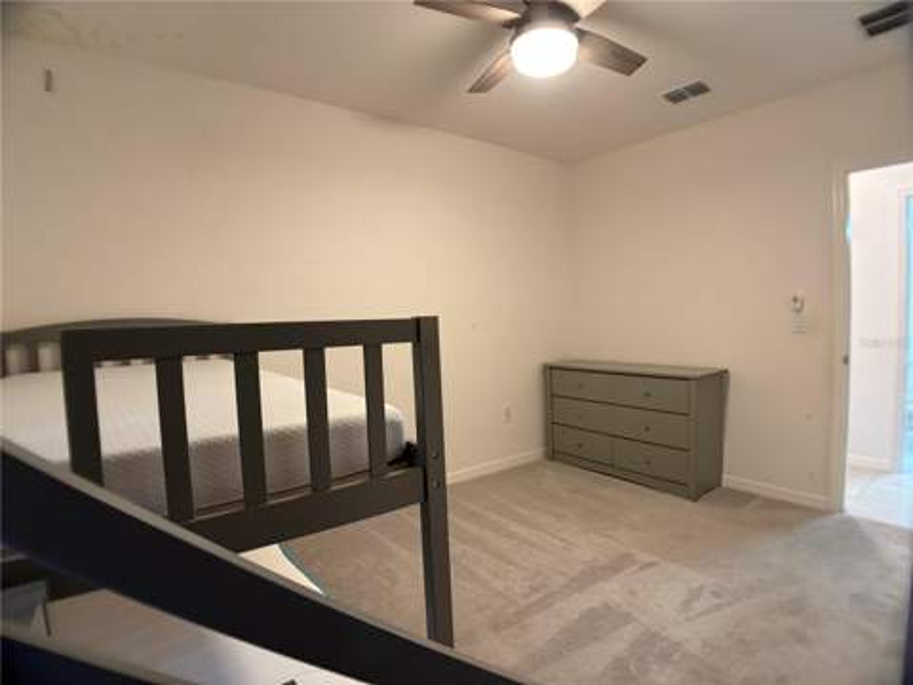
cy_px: 342
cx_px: 456
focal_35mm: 26
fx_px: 686
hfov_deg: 67.3
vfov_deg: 53.1
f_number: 1.6
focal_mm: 5.96
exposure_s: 1/60
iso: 320
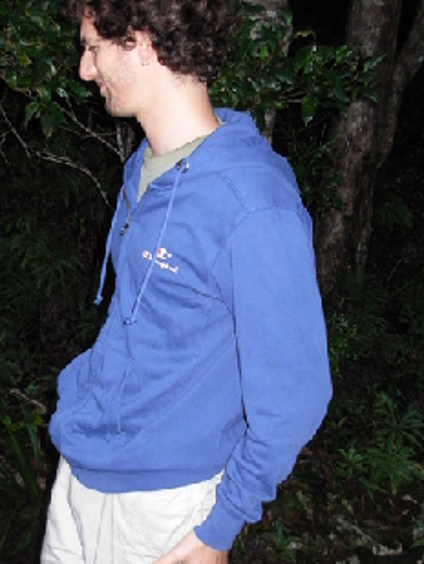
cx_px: 166
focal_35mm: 59
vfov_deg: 32.7
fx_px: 963
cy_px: 296
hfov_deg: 24.8
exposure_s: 1/76.1
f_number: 2.9
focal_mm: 6.3
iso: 188
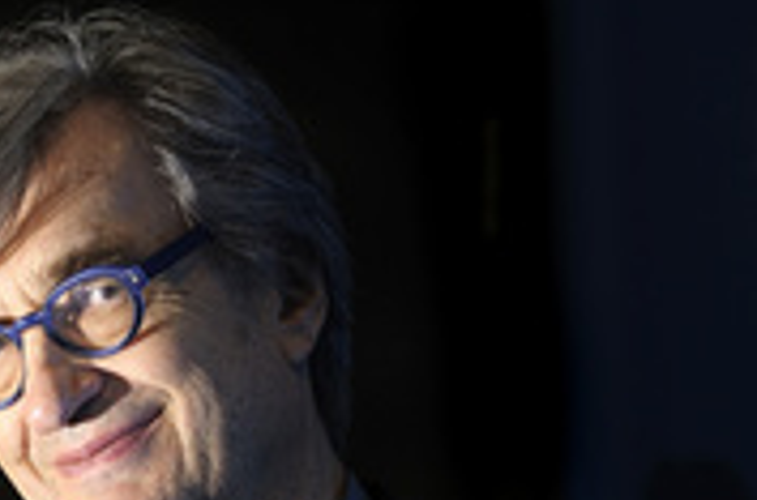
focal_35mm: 332
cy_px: 556
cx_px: -83
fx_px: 6963
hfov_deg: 6.2
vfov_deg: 4.1
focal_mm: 130
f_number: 6.3
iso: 200
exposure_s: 1/200
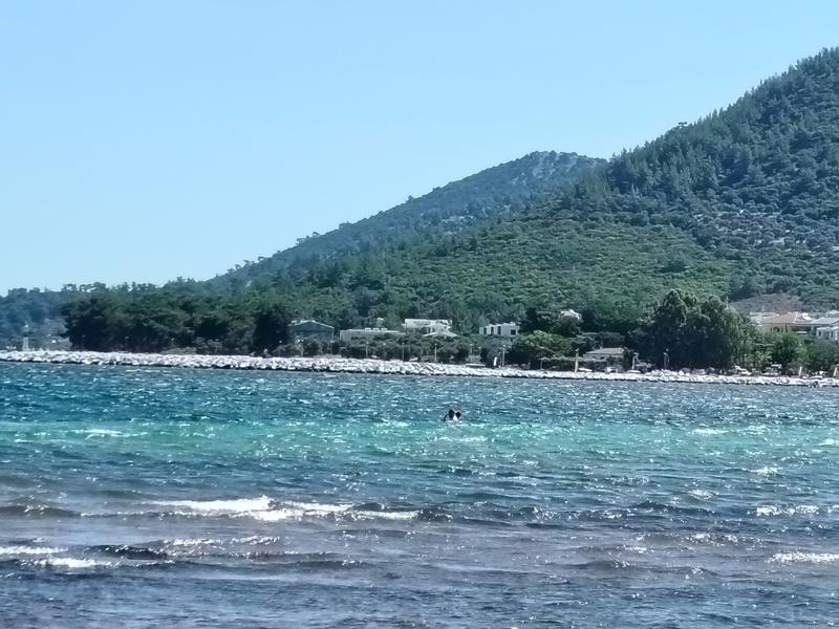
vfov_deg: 9.3
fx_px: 3878
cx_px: 420
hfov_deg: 12.3
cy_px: 314
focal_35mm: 160
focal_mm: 5.25
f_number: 1.75
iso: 100
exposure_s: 1/684
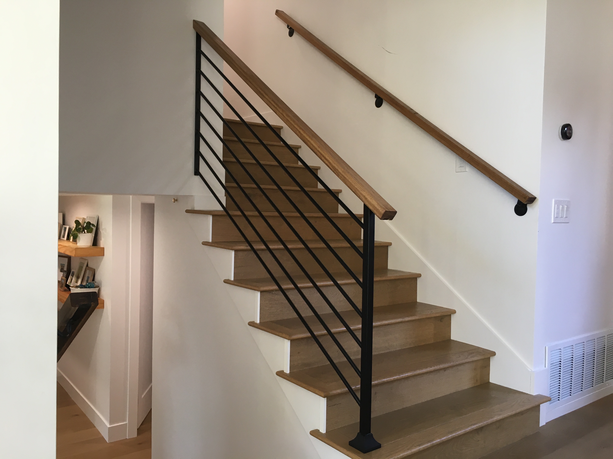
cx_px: 306
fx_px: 514
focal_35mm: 29
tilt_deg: -1.8
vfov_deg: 48.2
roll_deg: -1.9
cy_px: 230
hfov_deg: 61.7
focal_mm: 4.15
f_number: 2.2
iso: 64
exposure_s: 1/30
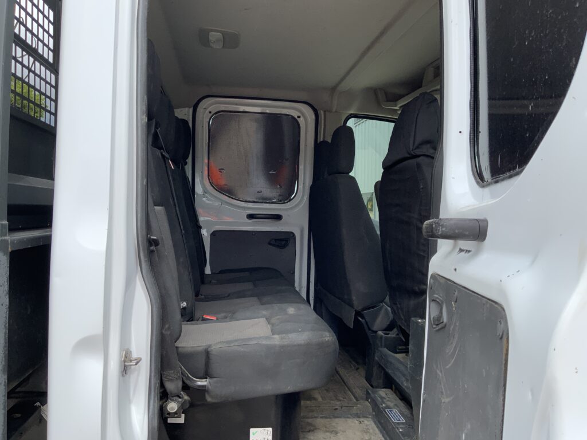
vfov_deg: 48.2
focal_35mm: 29
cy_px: 220
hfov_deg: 61.7
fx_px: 492
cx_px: 294
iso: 16
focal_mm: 3
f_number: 1.8
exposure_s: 1/978
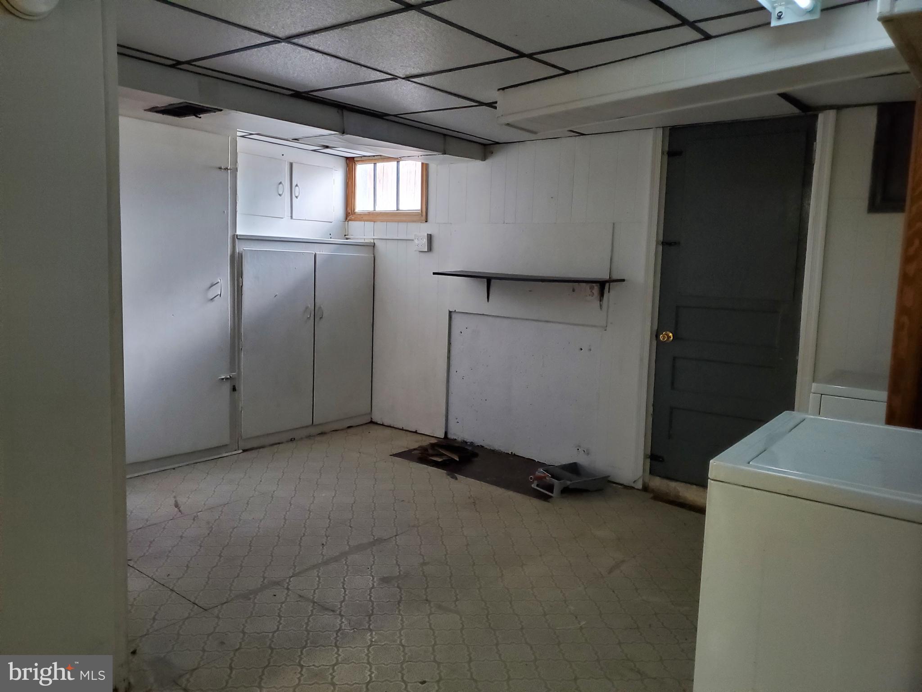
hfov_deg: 67.3
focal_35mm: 26
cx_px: 461
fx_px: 693
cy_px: 346
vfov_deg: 53.1
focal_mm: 4.3
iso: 500
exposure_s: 1/39
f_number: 1.5
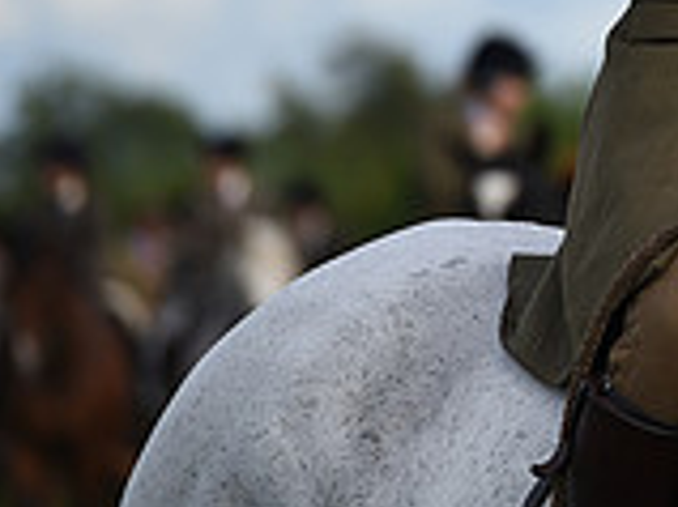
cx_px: 1232
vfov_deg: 2.1
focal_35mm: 701
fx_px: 13720
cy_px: -111
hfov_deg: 2.8
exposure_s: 1/800
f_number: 4
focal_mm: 200
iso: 125
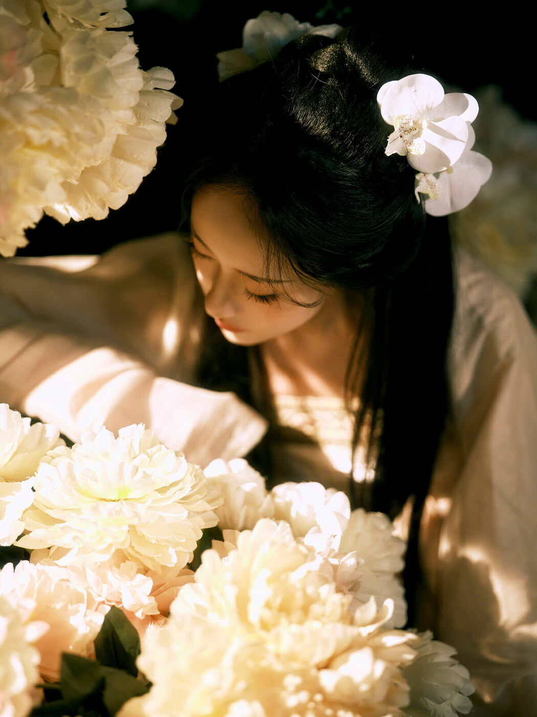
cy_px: 358
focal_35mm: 87
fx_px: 1800
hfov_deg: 17.0
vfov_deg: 22.5
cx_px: 268
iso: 640
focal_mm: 110
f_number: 2
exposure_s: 1/125
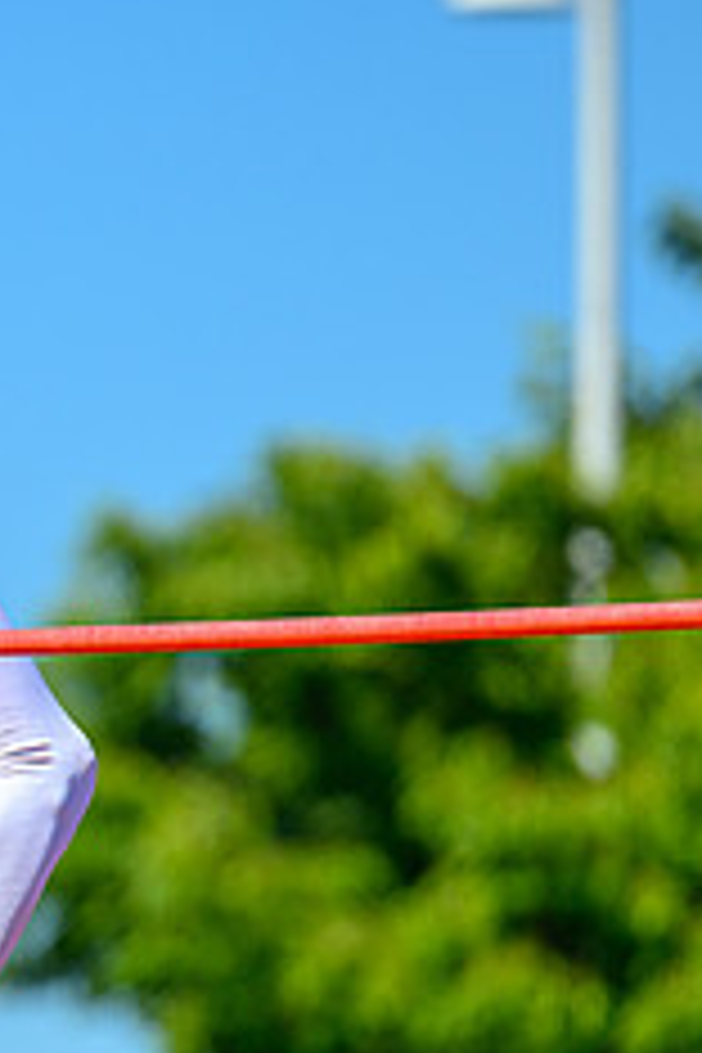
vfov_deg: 3.5
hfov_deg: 2.3
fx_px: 17168
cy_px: 721
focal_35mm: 587
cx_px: -373
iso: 80
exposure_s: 1/1600
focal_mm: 200
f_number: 2.8
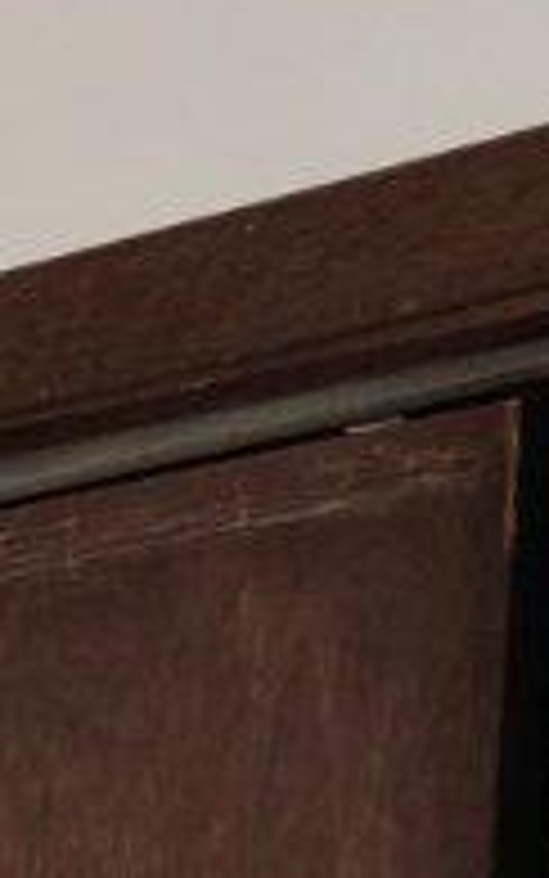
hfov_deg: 5.5
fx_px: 4593
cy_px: 2103
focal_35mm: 192
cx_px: -2016
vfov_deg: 9.7
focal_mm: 6.5
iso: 320
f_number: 1.4
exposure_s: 1/120
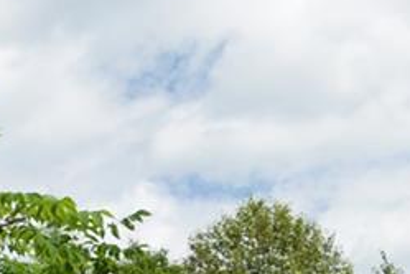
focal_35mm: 173
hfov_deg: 11.8
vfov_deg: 7.7
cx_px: 407
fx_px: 1970
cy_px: 484
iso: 200
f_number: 9
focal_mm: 28
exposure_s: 1/200
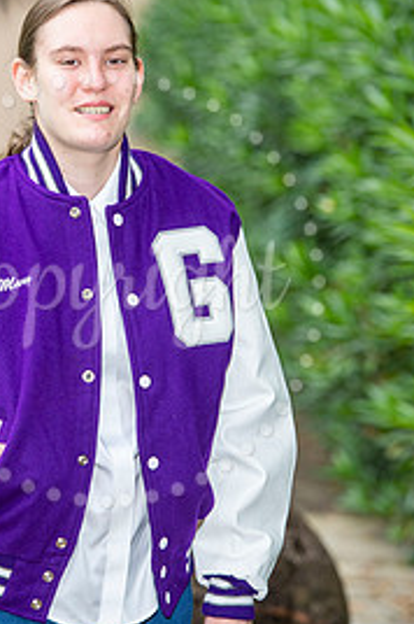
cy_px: 286
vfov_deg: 7.4
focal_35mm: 277
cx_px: 108
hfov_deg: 4.9
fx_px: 4790
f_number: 6.3
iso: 320
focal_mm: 165
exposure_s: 1/160
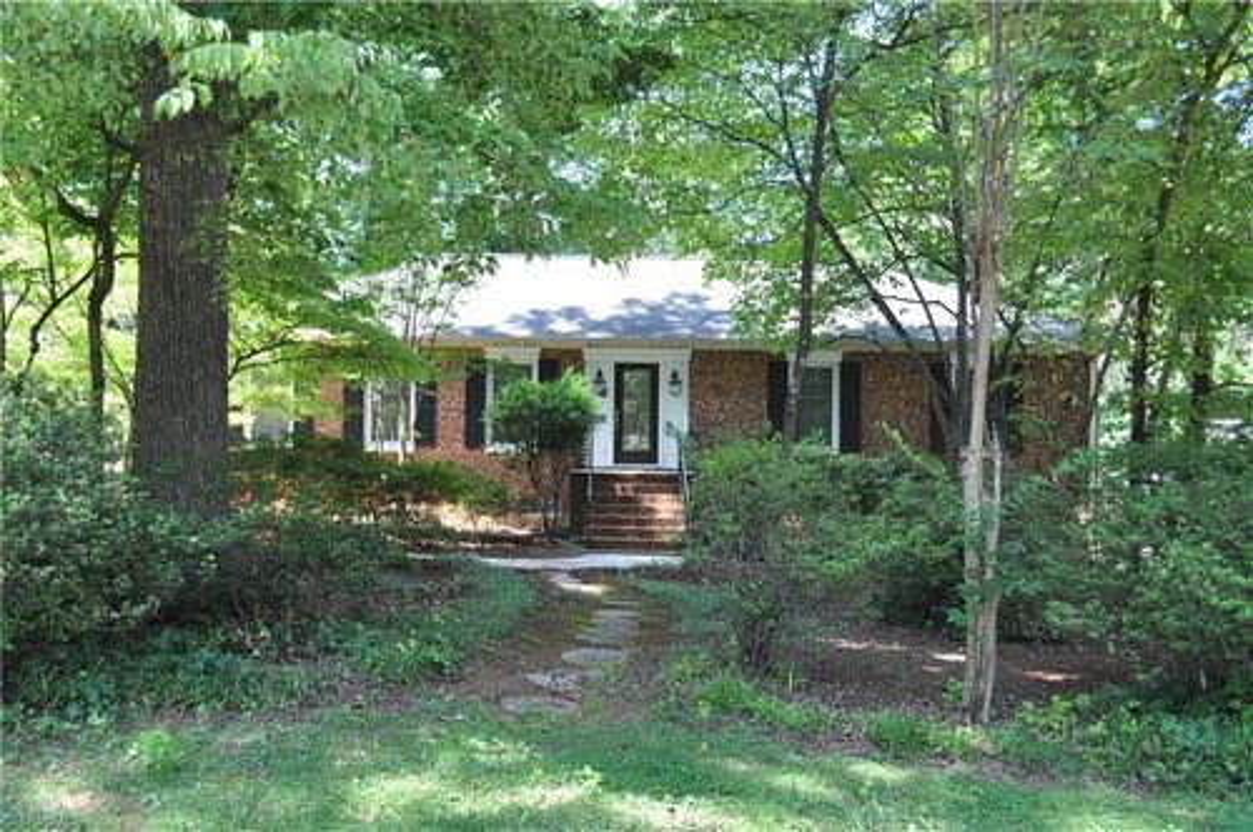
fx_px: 1147
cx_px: 626
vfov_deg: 39.9
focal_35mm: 33
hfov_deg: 57.3
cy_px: 416
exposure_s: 1/125
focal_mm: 22
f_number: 5.6
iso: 320
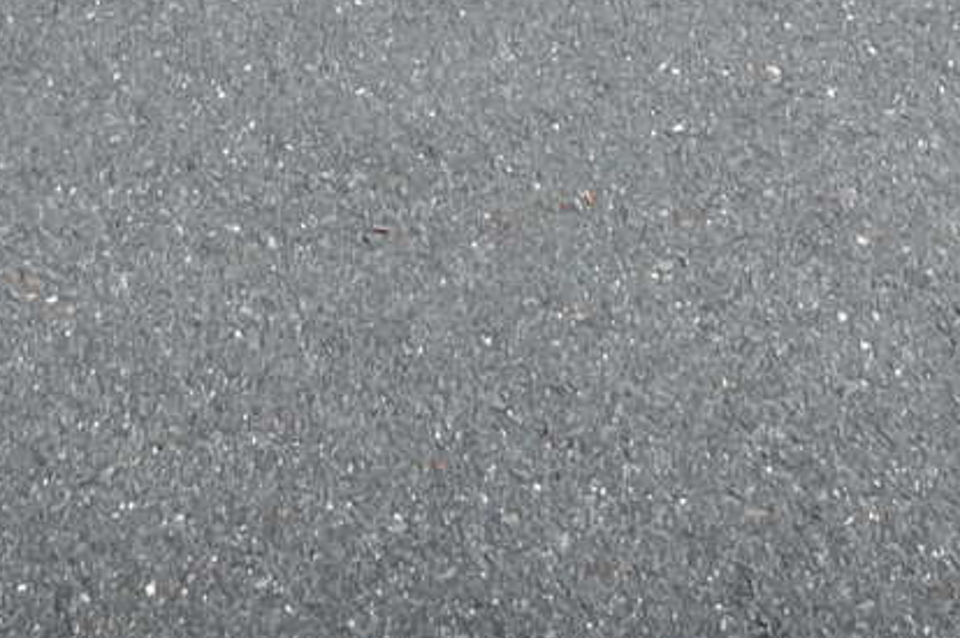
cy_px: -1726
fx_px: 2770
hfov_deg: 19.5
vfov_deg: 8.5
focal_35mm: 104
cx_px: 262
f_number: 7.1
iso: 320
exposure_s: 1/1250
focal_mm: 14
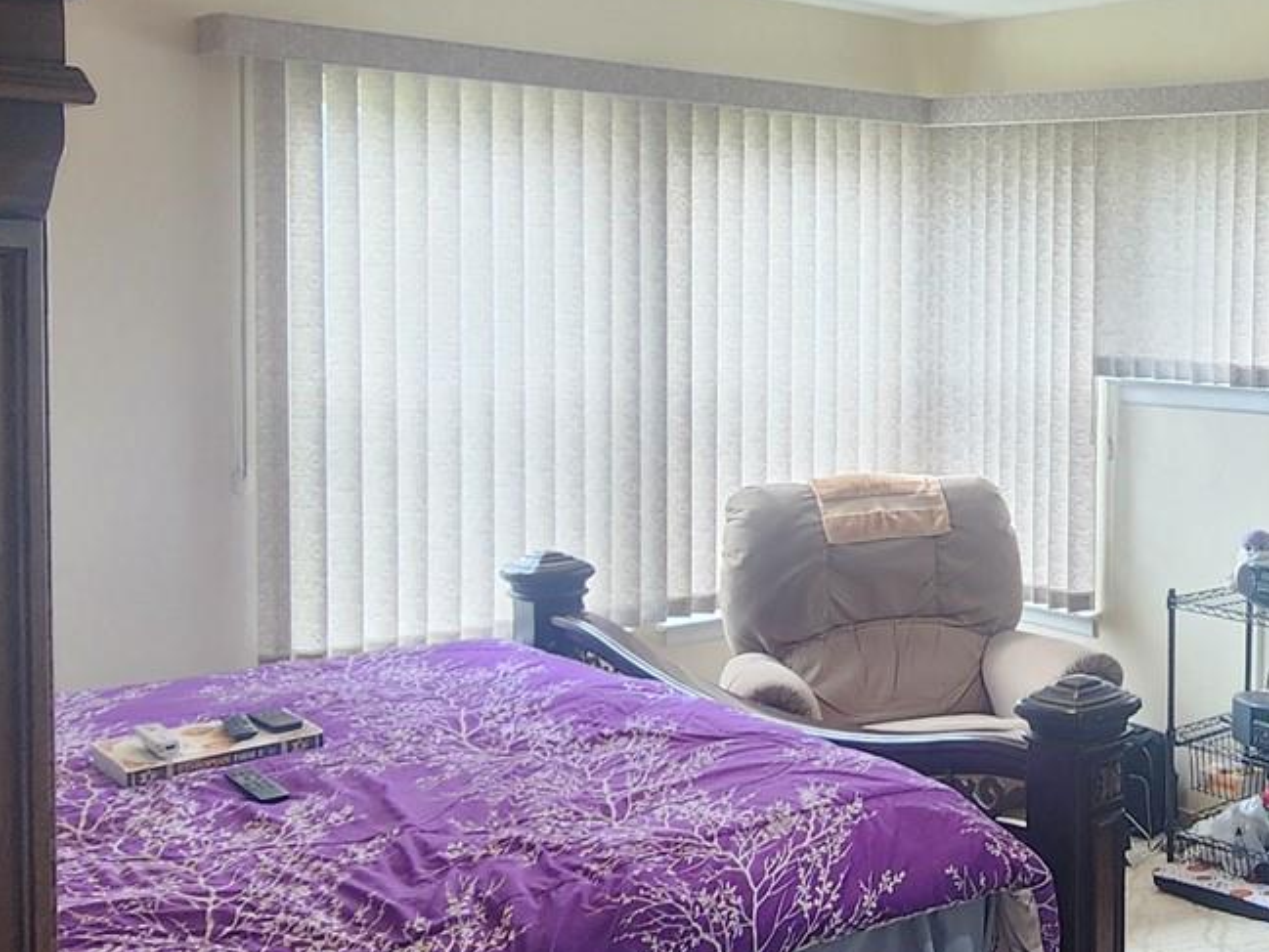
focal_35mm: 41
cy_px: 385
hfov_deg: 38.2
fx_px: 1503
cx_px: 1386
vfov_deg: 35.0
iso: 160
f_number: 2.2
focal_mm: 2.2
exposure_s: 1/60
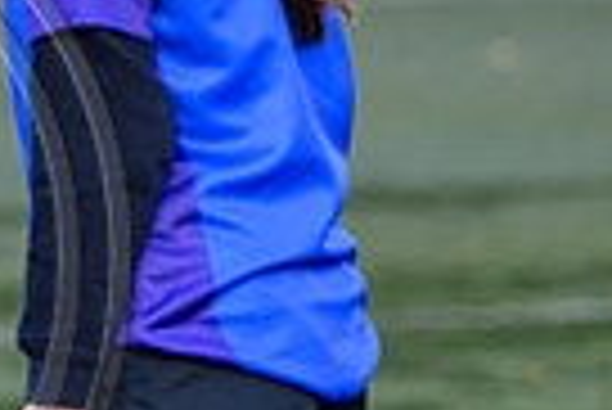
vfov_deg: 1.8
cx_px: -333
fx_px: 13087
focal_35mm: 769
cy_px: 255
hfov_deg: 2.7
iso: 500
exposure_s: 1/1000
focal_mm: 180
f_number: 3.5
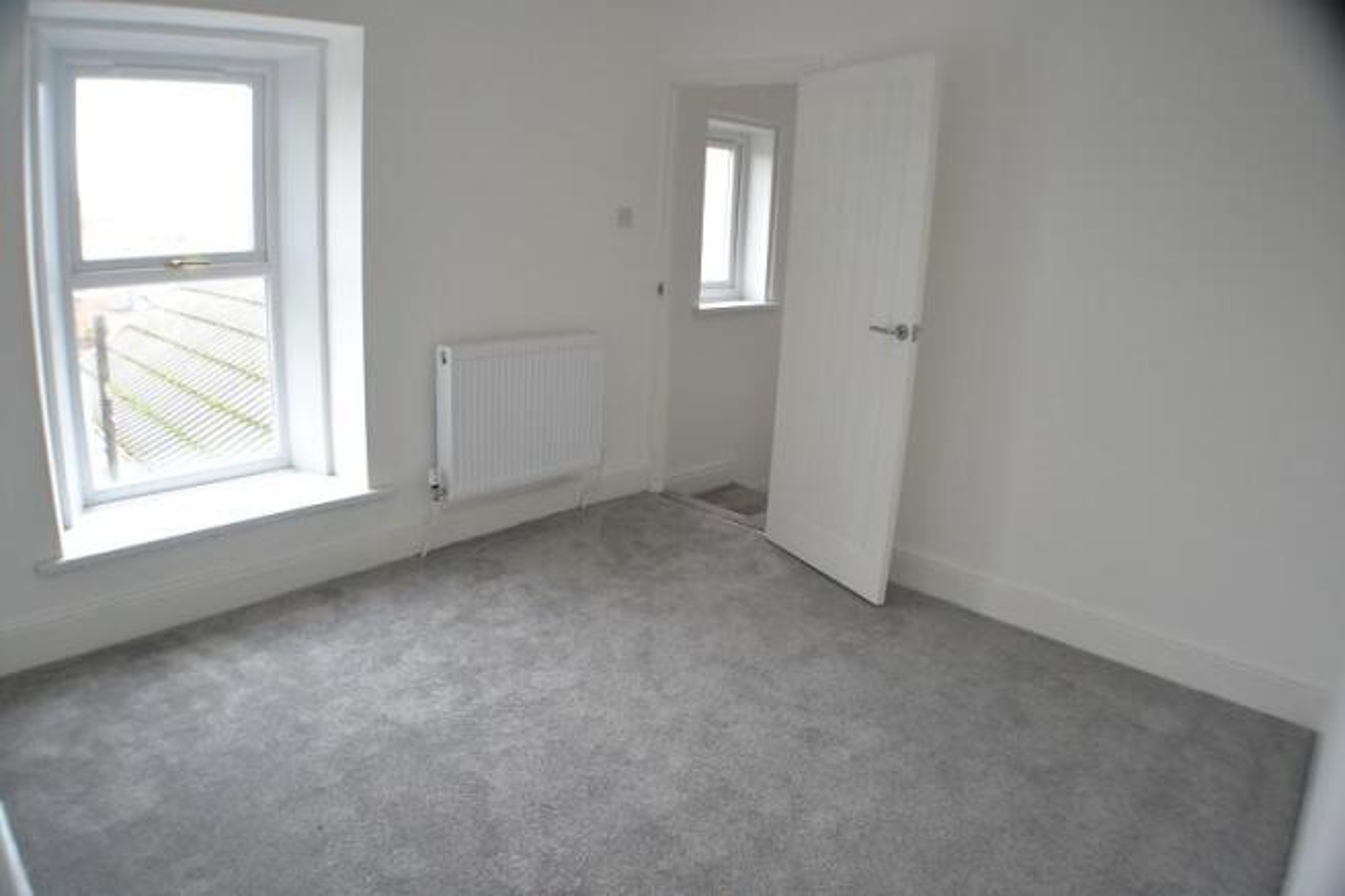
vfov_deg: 43.6
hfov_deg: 61.9
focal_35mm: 30
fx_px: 1120
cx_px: 672
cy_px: 448
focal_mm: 20
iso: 400
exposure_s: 1/40
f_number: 3.8
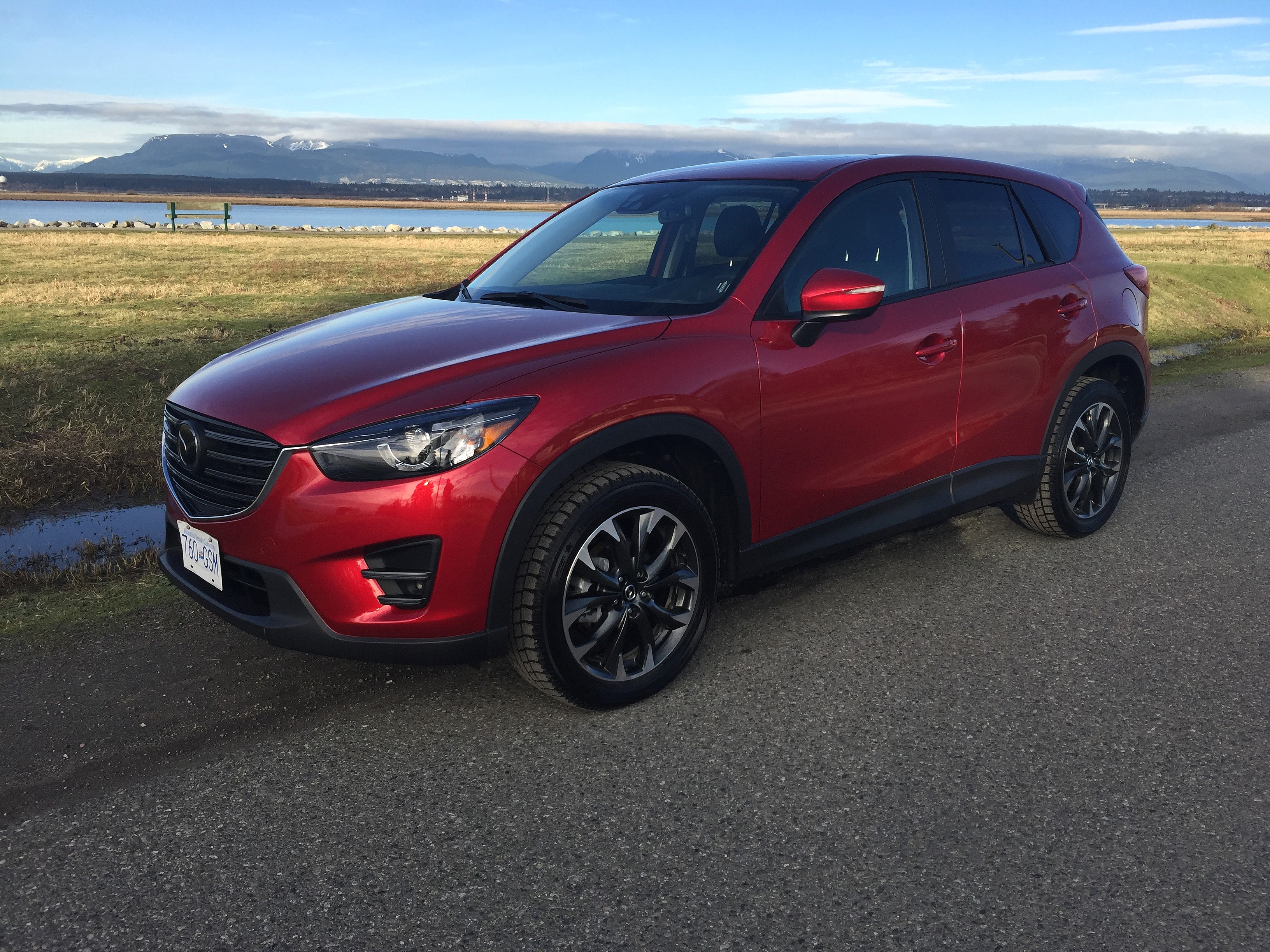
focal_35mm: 29
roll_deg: -1.0
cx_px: 635
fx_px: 1064
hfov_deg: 61.7
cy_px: 476
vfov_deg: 48.2
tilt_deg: -13.0
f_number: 2.2
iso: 32
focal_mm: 4.15
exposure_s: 1/1163
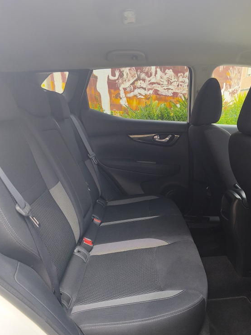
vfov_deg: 62.8
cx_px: 142
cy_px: 204
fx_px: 271
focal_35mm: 28
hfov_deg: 49.6
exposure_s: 1/367
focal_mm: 5.35
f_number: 1.7
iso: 50
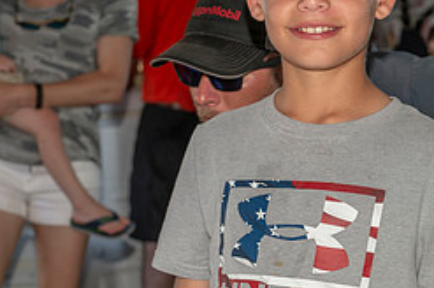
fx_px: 1698
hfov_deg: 14.6
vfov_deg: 9.7
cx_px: 255
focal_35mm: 141
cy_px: 209
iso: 125
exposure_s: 1/100
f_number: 5.6
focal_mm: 60
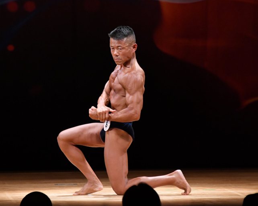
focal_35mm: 357
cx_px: 130
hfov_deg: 5.4
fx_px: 2725
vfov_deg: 4.3
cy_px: 103
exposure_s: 1/400
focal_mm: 210
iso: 4000
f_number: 5.6
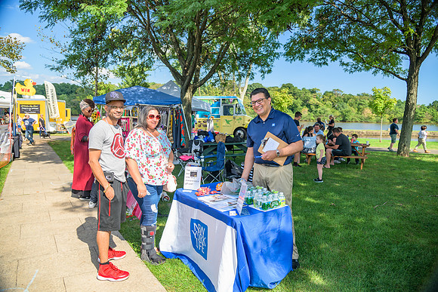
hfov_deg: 73.7
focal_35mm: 24
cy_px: 146
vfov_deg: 53.2
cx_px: 219
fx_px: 292
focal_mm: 24
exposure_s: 1/100
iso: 64
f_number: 4
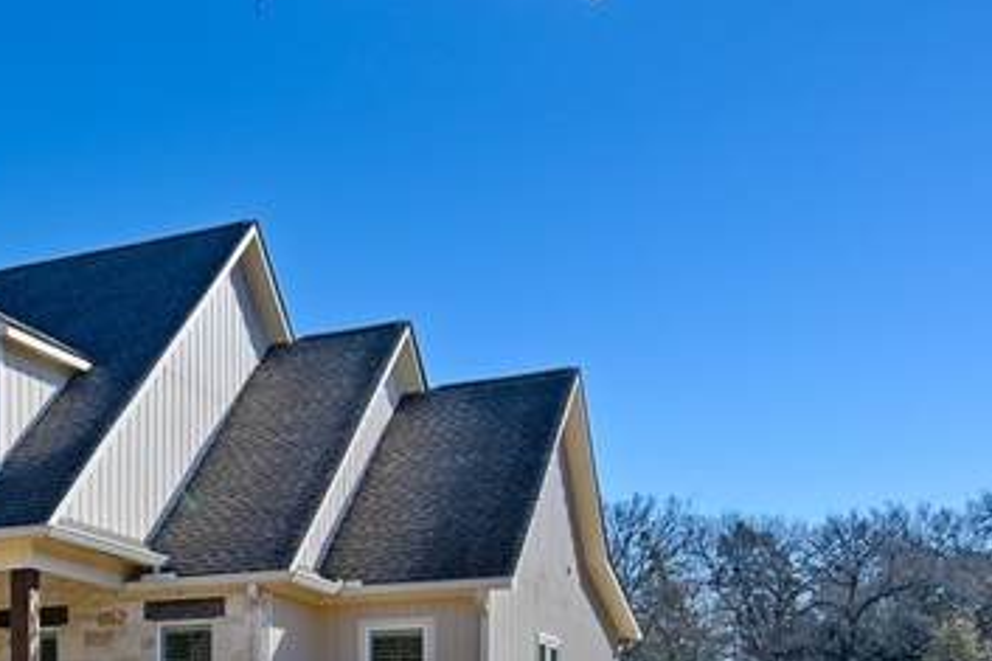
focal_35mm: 60
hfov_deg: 28.2
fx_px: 1647
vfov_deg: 21.1
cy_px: 790
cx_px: -264
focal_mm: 16.5
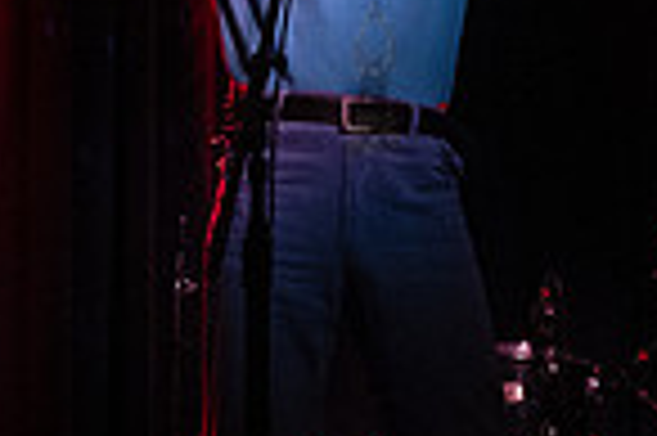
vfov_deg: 12.6
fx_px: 1969
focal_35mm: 108
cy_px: 75
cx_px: 334
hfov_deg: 18.9
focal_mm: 26
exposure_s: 1/400
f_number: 3.5
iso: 10000
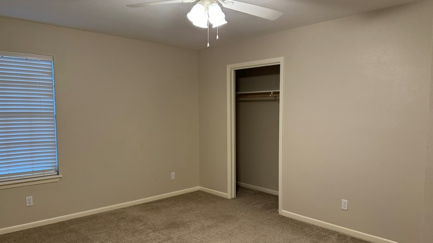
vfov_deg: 42.9
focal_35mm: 27
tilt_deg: -4.3
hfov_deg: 69.9
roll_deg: -0.2
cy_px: 132
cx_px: 212
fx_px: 310
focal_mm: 6.86
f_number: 1.78
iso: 250
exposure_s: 1/60
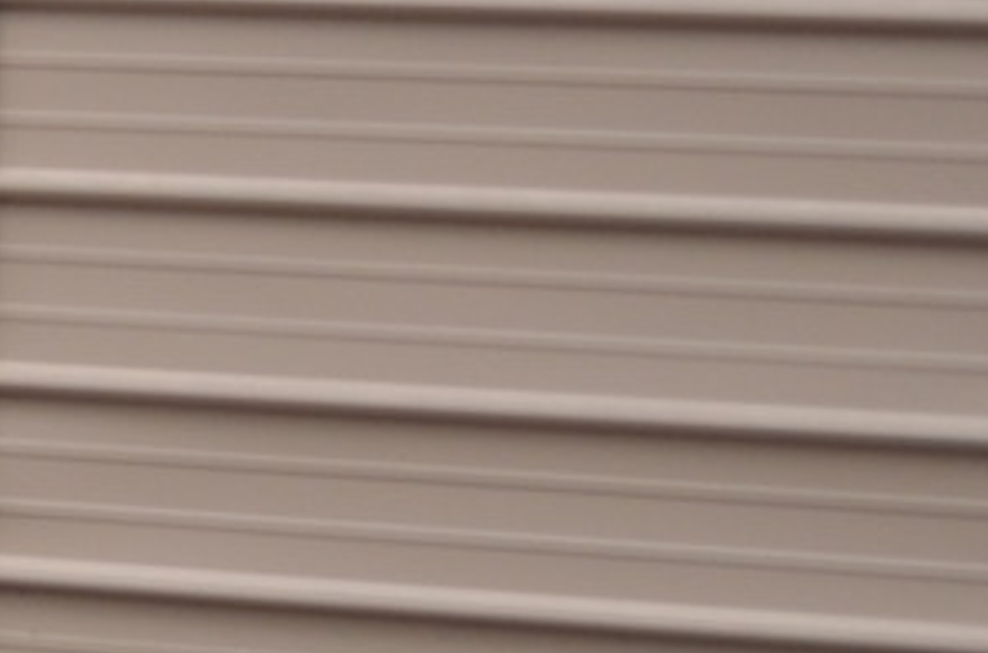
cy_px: -17
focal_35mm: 199
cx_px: -1402
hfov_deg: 9.3
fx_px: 5447
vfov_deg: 6.8
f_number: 4.5
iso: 400
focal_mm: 24
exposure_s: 1/100
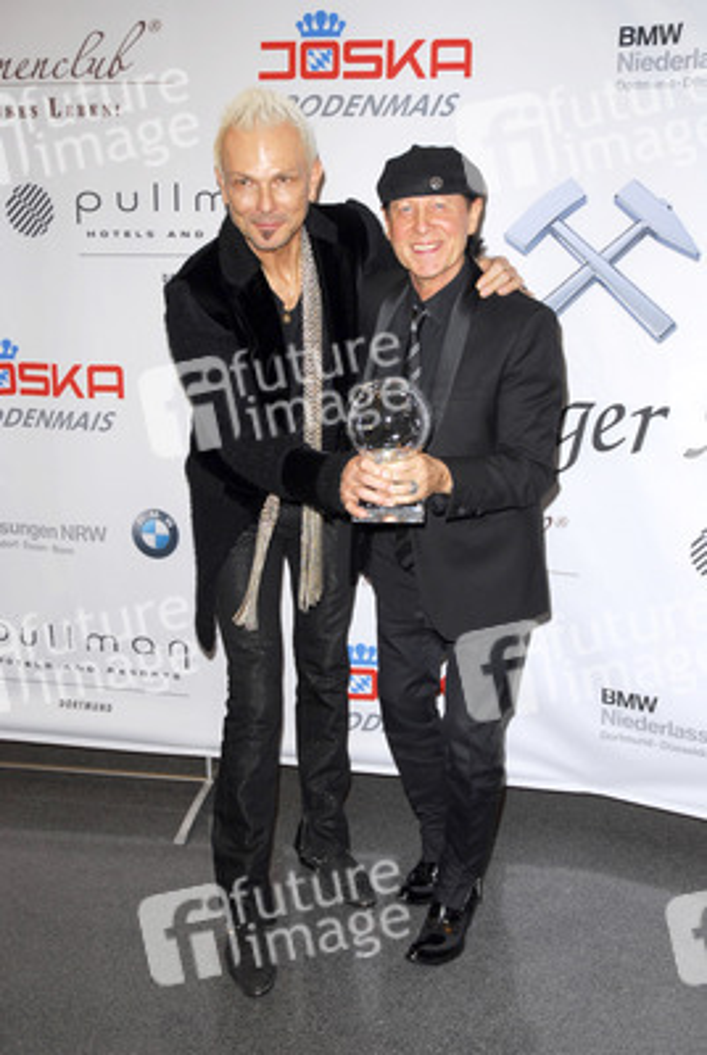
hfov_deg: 30.9
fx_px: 1277
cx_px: 354
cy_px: 528
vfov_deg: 44.9
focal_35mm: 44
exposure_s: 1/60
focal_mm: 29
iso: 200
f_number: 5
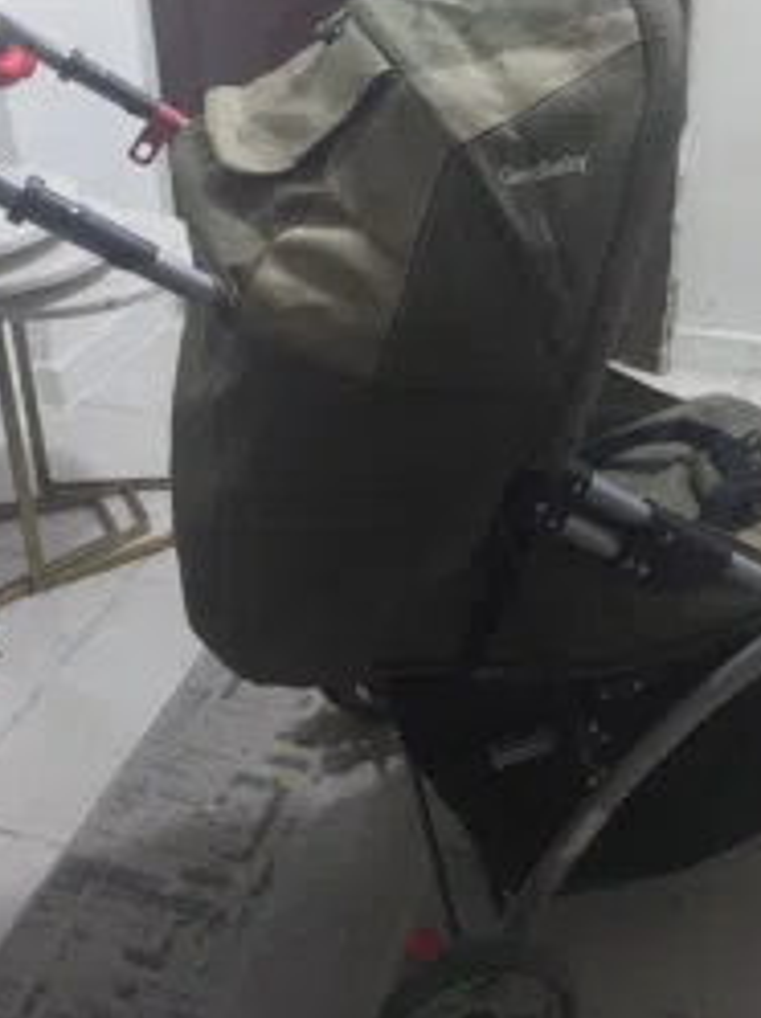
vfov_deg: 48.1
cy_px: 241
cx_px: 430
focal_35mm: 37
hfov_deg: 38.5
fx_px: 1087
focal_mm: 5.06
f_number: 1.8
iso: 200
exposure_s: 1/50
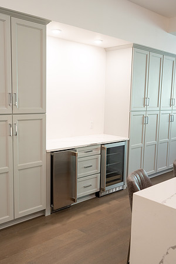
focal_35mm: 35
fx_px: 257
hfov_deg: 37.9
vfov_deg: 54.4
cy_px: 132
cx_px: 88
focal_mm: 35
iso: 800
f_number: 4
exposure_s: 1/80
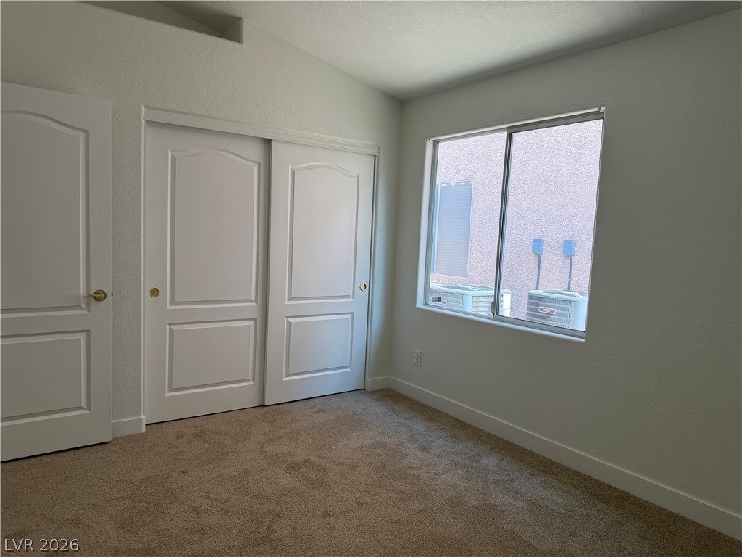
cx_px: 371
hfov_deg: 71.6
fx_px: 514
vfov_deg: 56.8
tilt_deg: -4.6
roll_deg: -2.1
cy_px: 278
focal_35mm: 24
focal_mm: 6.76
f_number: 1.78
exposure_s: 1/218
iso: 64
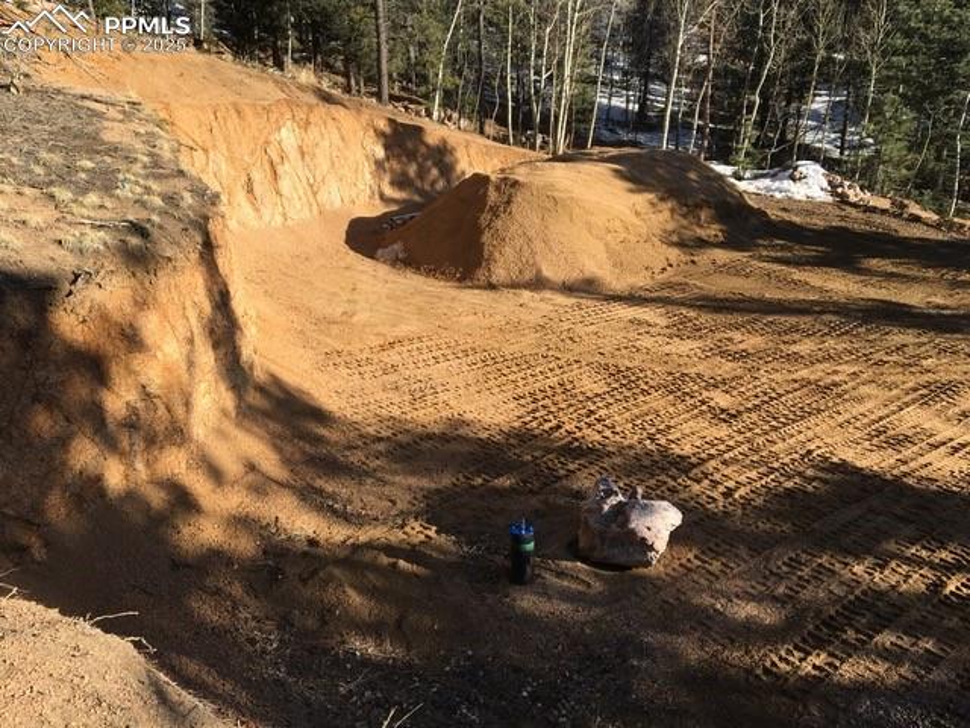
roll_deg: +0.9
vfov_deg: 48.2
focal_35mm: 29
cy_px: 364
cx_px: 485
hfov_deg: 61.7
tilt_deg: -19.4
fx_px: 813
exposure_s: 1/905
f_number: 2.2
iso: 25
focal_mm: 4.15
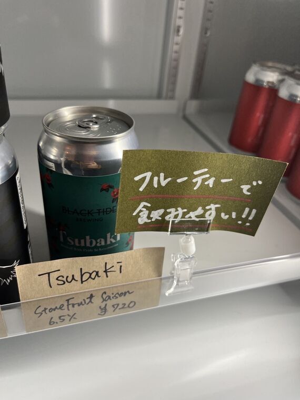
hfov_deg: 53.1
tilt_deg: -33.1
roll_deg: -8.0
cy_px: 200
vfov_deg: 67.3
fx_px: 300
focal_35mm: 26
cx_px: 150
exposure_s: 1/153
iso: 40
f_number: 1.6
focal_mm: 5.1
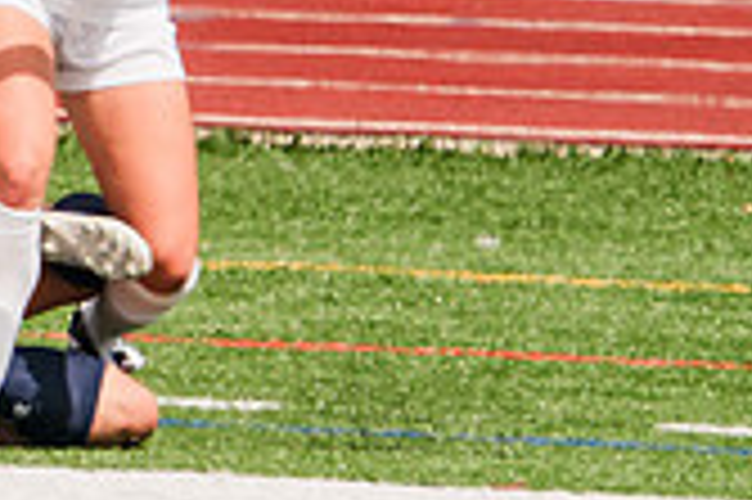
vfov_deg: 0.5
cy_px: 21
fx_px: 60496
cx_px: -388
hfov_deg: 0.7
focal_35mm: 2899
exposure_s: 1/1600
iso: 250
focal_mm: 600
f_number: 6.3
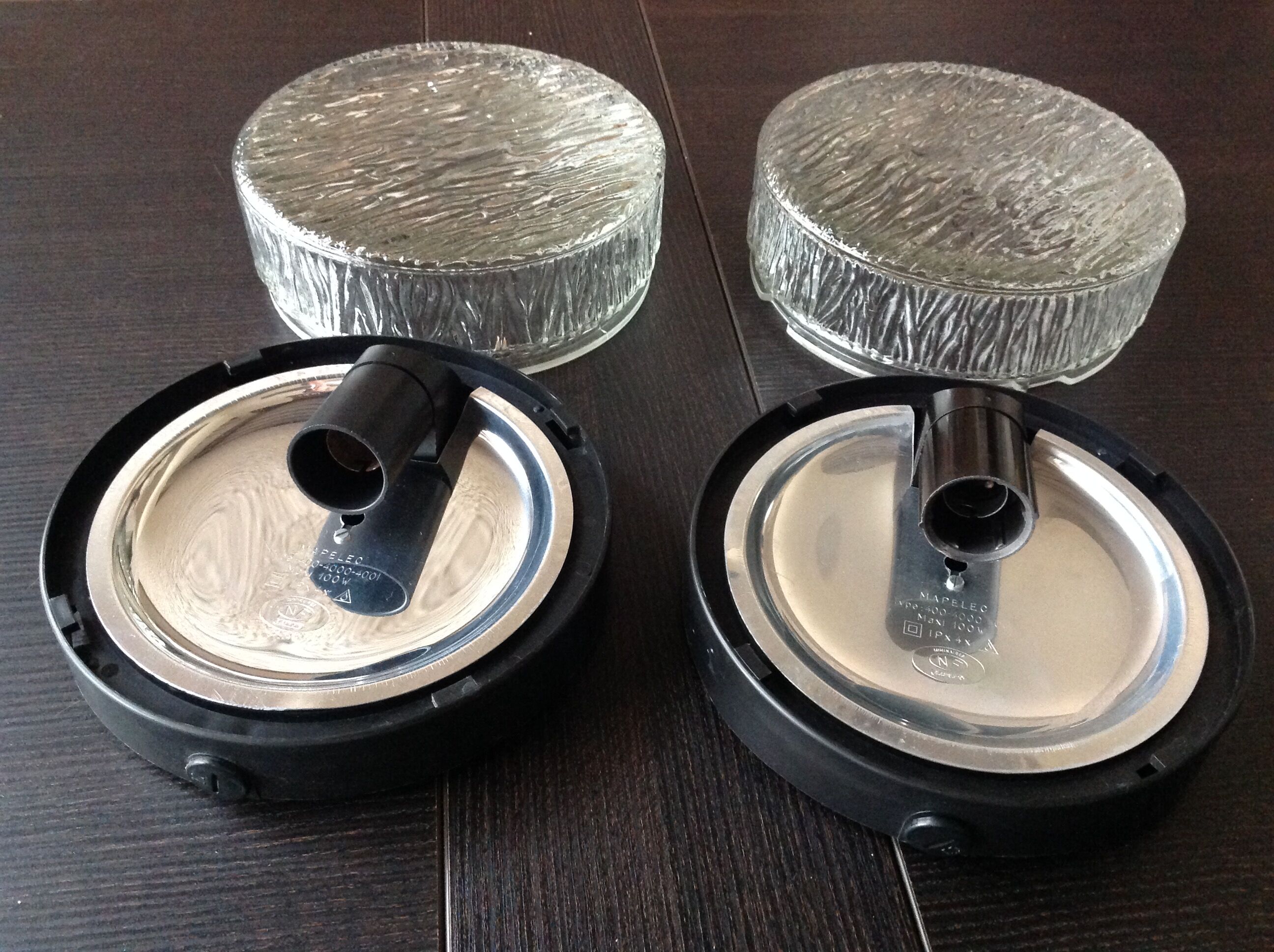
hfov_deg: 52.7
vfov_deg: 40.6
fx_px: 1286
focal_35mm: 35
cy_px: 476
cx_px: 637
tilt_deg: -45.2
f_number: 2.4
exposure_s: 1/15
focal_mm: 4.28
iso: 400
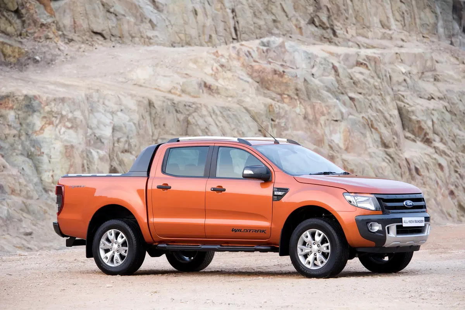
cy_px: 155
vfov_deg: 9.1
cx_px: 232
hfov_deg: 13.7
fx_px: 1937
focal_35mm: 150
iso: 200
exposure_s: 1/40
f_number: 5.6
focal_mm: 150
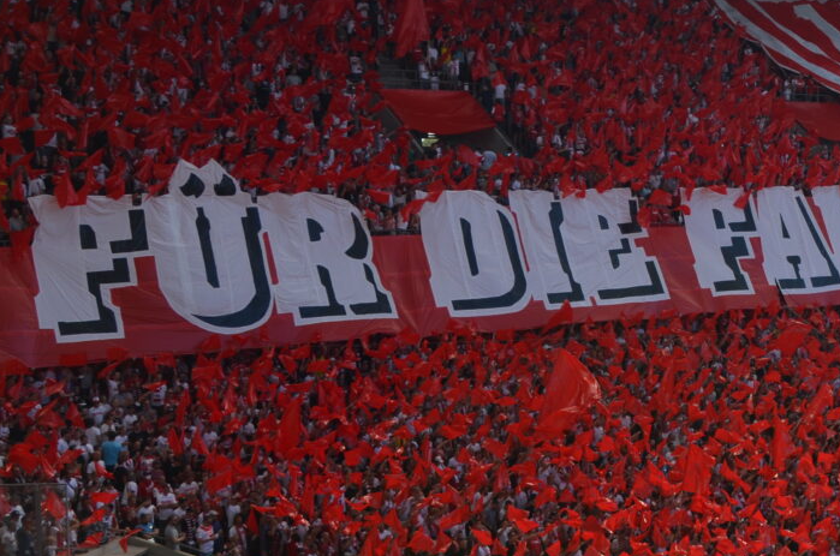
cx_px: 904
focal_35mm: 72
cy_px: 168
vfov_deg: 18.7
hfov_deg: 26.1
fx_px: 1680
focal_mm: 21
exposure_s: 1/200
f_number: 6.3
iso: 100
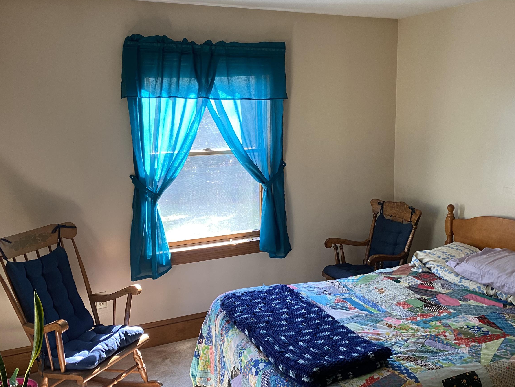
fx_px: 506
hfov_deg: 53.7
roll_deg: +0.8
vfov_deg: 41.8
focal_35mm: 34
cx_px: 295
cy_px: 179
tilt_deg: -8.6
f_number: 1.8
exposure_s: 1/60
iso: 160
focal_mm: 4.25
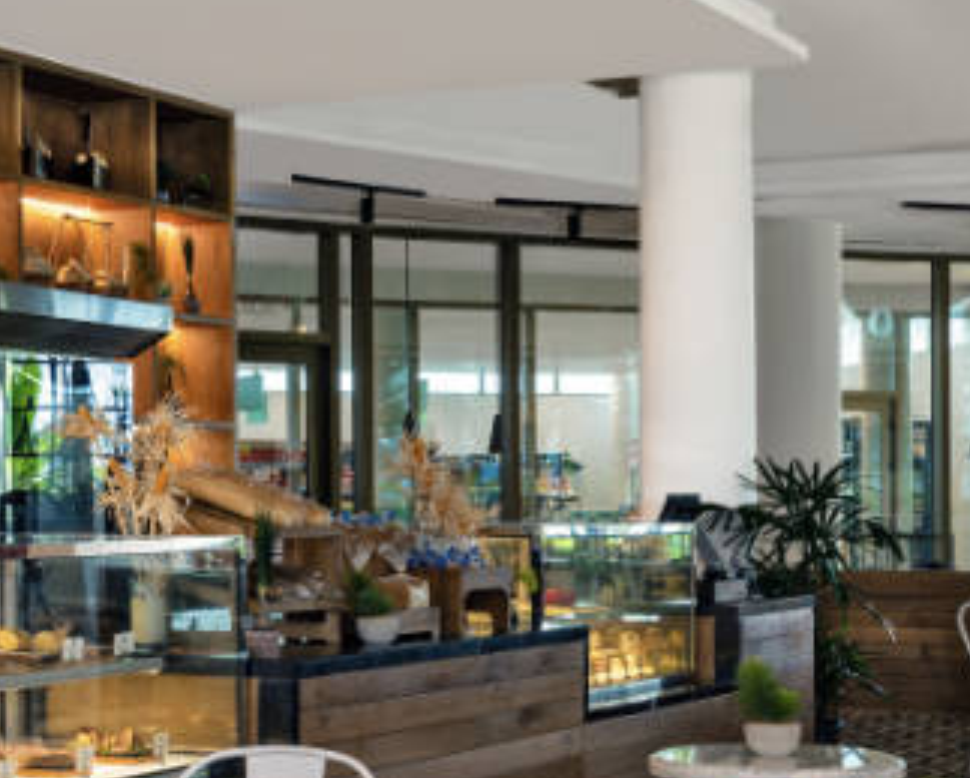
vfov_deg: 20.6
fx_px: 2069
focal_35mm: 72
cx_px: 571
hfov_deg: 26.3
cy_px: 783
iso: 64
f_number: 11
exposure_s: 2
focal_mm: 31
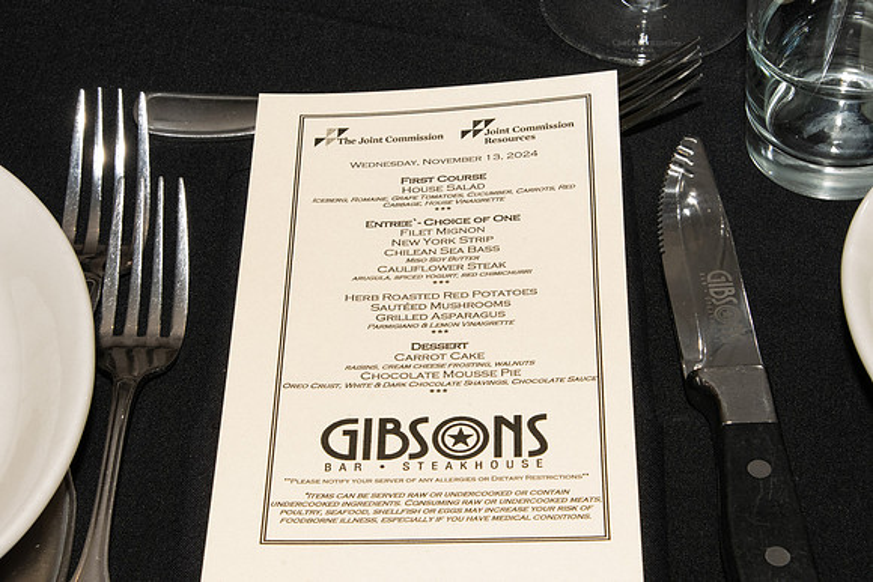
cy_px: 291
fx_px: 2256
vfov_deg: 14.7
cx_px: 436
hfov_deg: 21.9
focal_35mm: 93
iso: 6400
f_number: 18
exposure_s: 1/250
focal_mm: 62
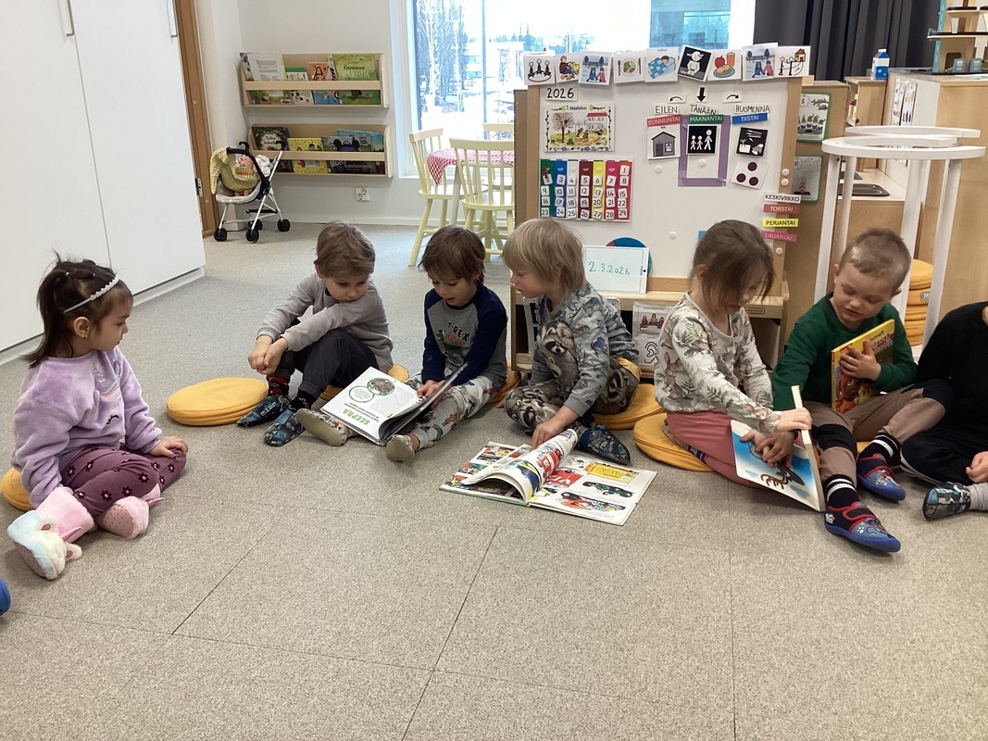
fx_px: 885
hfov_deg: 58.4
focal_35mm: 31
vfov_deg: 45.4
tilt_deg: -19.4
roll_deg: +1.5
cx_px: 494
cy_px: 370
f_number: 2.4
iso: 100
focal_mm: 3.3
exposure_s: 1/50
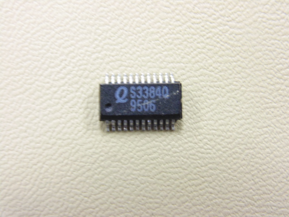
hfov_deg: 20.0
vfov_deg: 15.1
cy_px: 108
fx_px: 818
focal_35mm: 98
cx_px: 144
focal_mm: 17.5
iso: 400
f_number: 4.6
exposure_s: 1/10
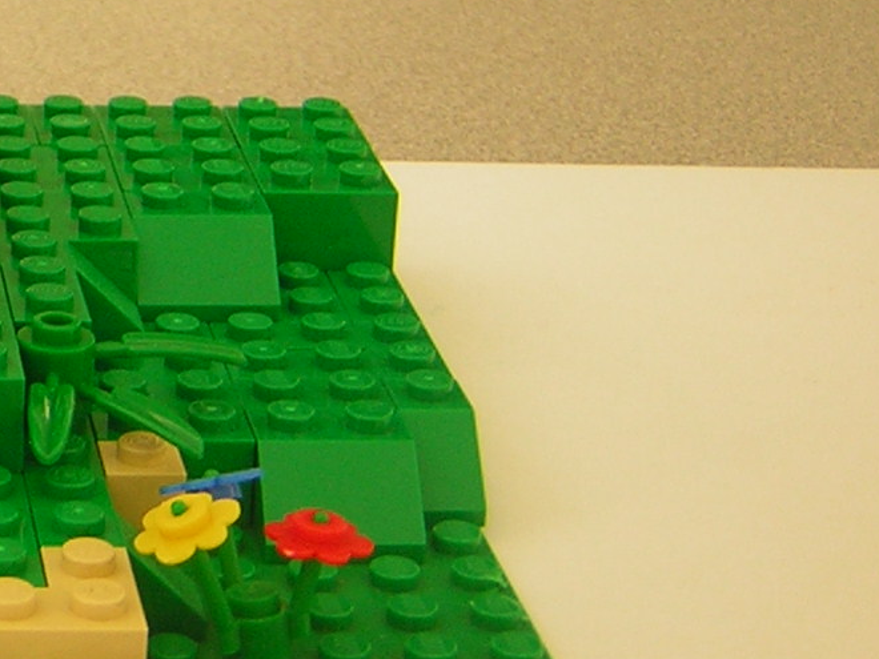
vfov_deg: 12.9
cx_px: -150
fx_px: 2895
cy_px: 97
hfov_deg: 16.6
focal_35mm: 114
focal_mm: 6.1
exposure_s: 1/7.9
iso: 50
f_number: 2.9
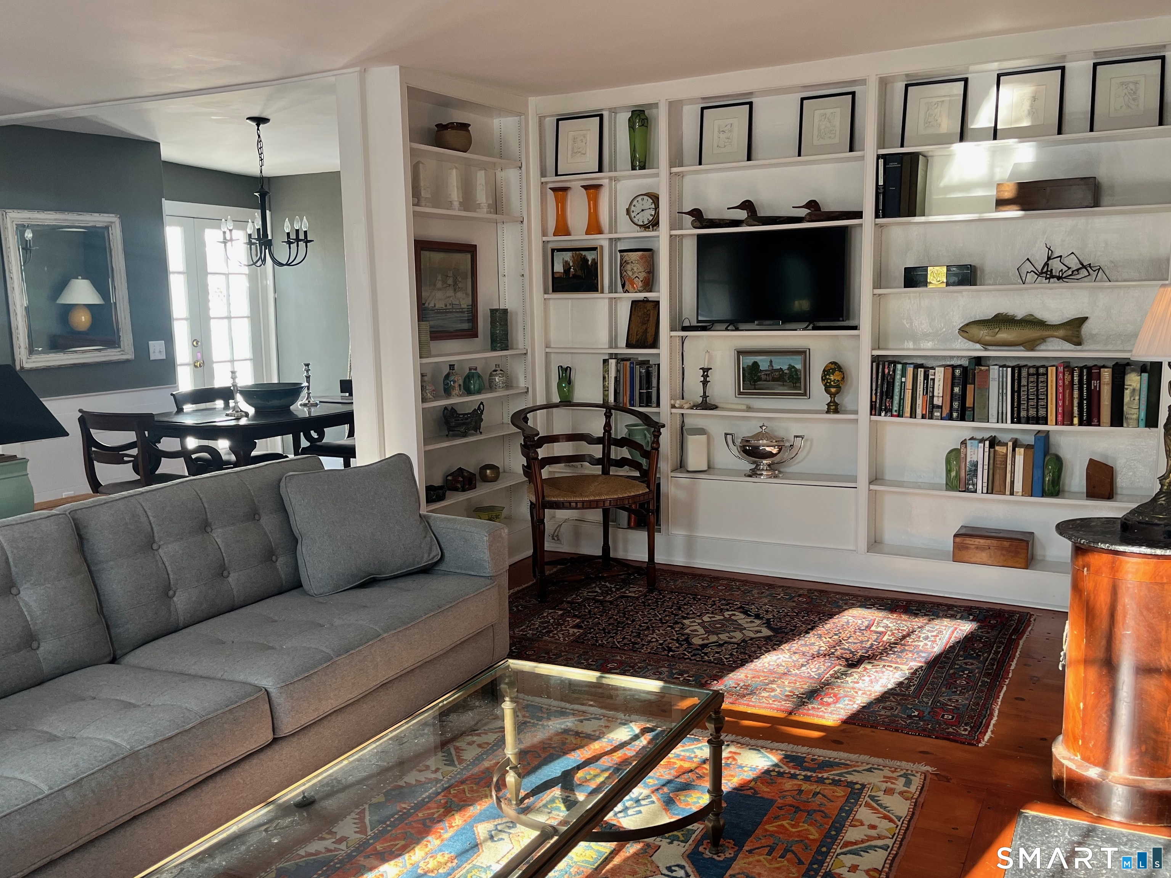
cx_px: 586
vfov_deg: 53.1
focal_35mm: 26
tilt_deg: -8.4
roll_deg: +1.4
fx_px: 880
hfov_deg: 67.3
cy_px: 439
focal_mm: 5.1
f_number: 1.6
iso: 100
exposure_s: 1/120
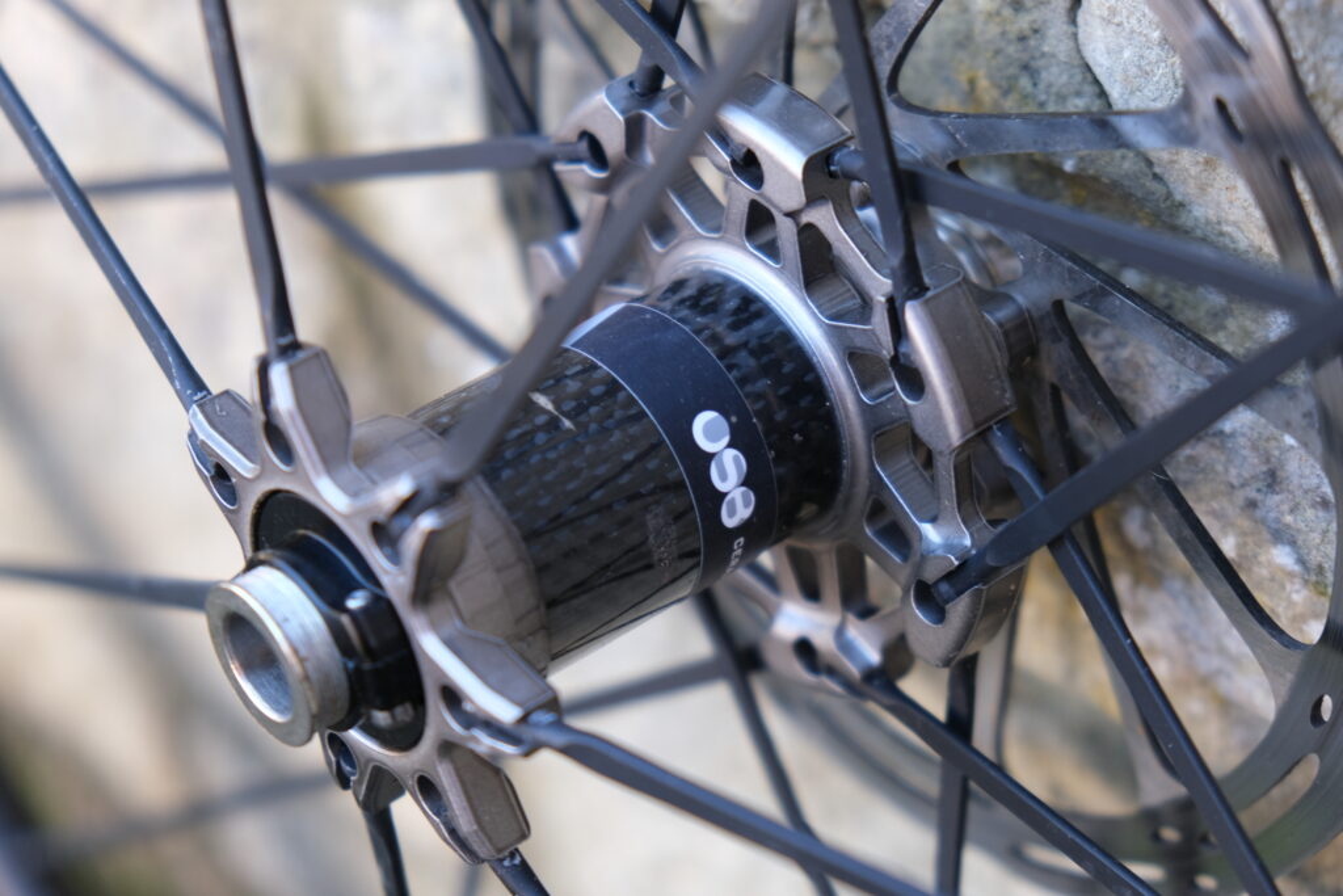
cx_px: 672
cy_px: 448
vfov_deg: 18.0
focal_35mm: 76
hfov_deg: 26.6
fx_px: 2835
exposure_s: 1/75
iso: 320
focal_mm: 50.5
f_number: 4
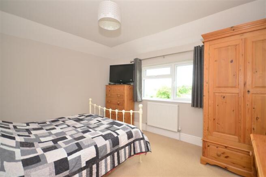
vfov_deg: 72.0
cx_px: 133
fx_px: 122
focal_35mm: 16
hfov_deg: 95.0
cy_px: 88
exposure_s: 1/25
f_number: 5
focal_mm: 11
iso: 200
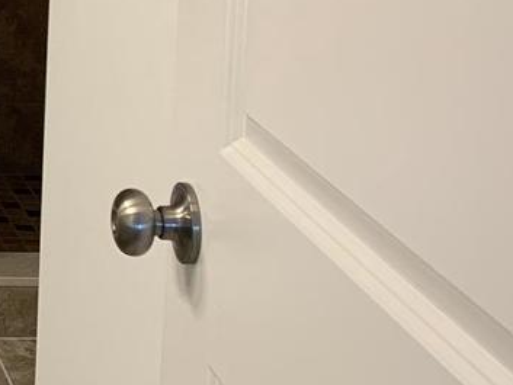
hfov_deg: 16.3
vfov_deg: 13.6
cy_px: -61
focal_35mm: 106
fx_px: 1571
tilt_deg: -8.3
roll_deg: +0.3
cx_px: -344
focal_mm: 4.25
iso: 80
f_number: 1.8
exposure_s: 1/120
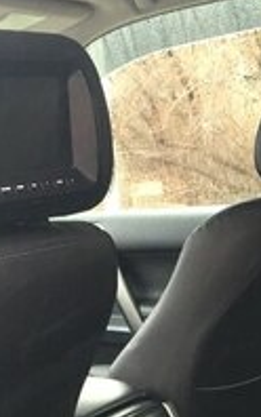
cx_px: 217
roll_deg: +6.7
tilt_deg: -21.1
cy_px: 468
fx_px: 875
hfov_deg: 16.8
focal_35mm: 77
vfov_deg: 24.8
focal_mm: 4.15
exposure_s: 1/33
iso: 125
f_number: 2.2
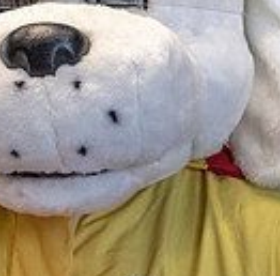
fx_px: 2806
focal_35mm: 309
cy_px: 131
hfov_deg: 5.6
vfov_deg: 5.6
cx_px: -162
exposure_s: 1/200
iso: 2000
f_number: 4
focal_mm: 44
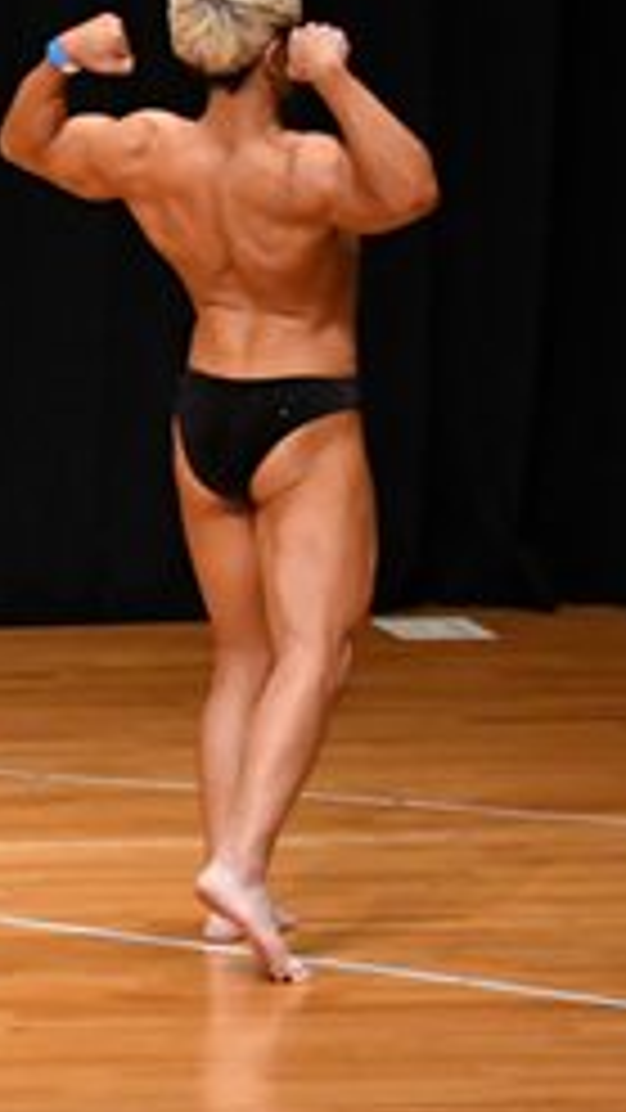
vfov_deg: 4.8
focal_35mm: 454
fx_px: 13393
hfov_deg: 2.7
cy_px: 207
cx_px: -944
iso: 4000
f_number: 5.6
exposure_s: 1/400
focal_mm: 92
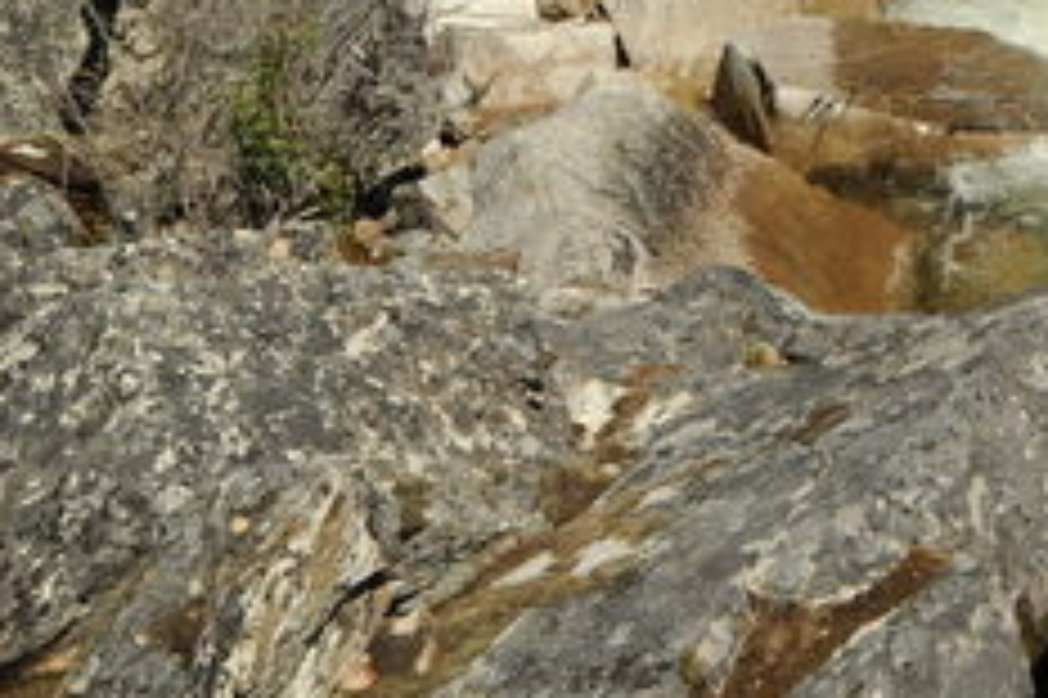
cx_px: 1385
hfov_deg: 31.2
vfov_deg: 21.5
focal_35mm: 48
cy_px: -455
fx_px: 1396
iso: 200
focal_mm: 14
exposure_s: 1/1250
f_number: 6.3
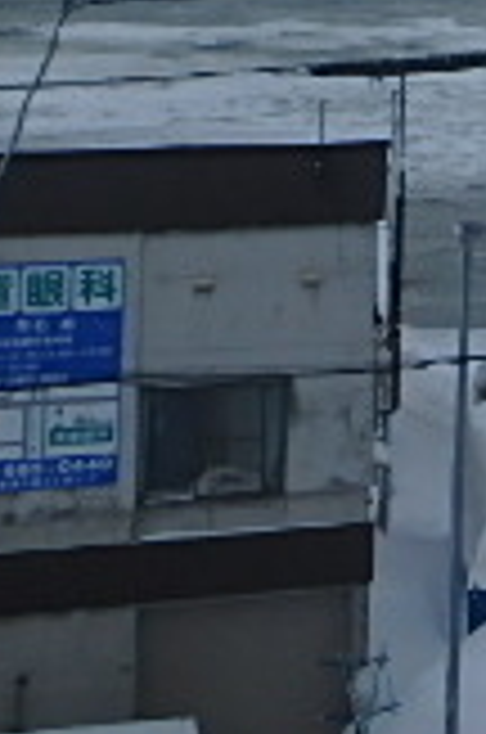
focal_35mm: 86
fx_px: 1749
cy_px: -212
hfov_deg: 13.7
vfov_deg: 21.5
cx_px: 936
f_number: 3.5
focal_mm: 3.7
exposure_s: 1/1600
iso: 125
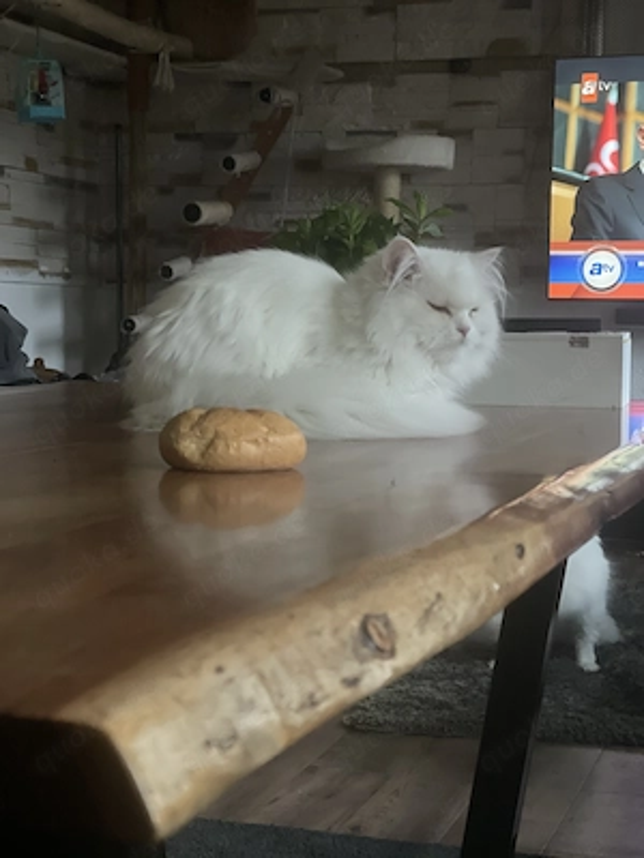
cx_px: 322
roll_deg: -1.4
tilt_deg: -3.7
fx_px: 1588
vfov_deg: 30.3
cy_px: 429
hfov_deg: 22.9
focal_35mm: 64
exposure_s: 1/15
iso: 640
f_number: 2.2
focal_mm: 7.5
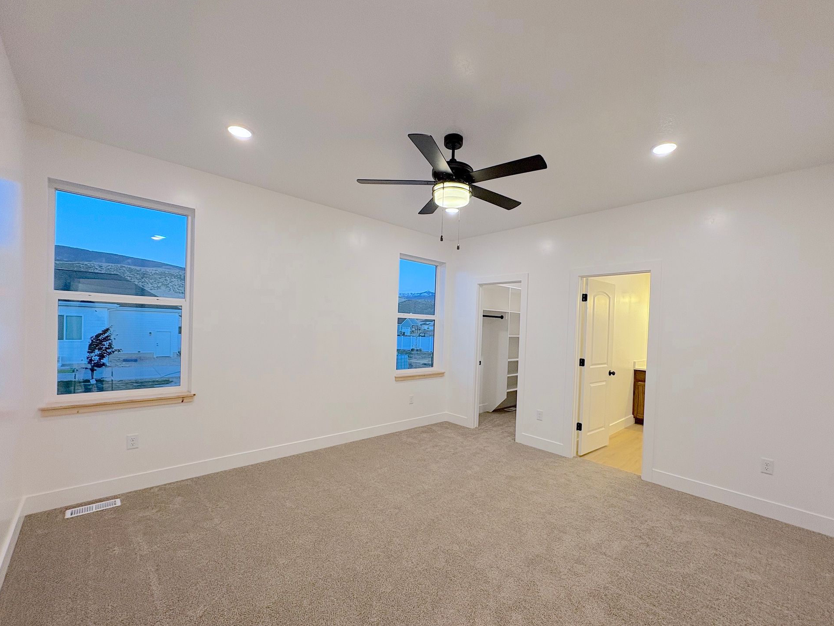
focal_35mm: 15
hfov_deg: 98.1
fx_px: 361
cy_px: 333
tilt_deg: -1.5
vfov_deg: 81.7
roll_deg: -1.6
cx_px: 438
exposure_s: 1/120
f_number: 2.2
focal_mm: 2.22
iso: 200
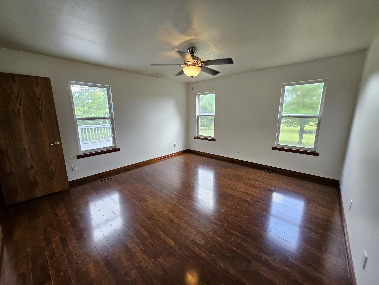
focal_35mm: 13
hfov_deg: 106.2
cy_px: 142
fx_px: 142
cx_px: 190
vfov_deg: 89.9
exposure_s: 1/60
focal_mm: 1.74
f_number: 2.2
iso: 80
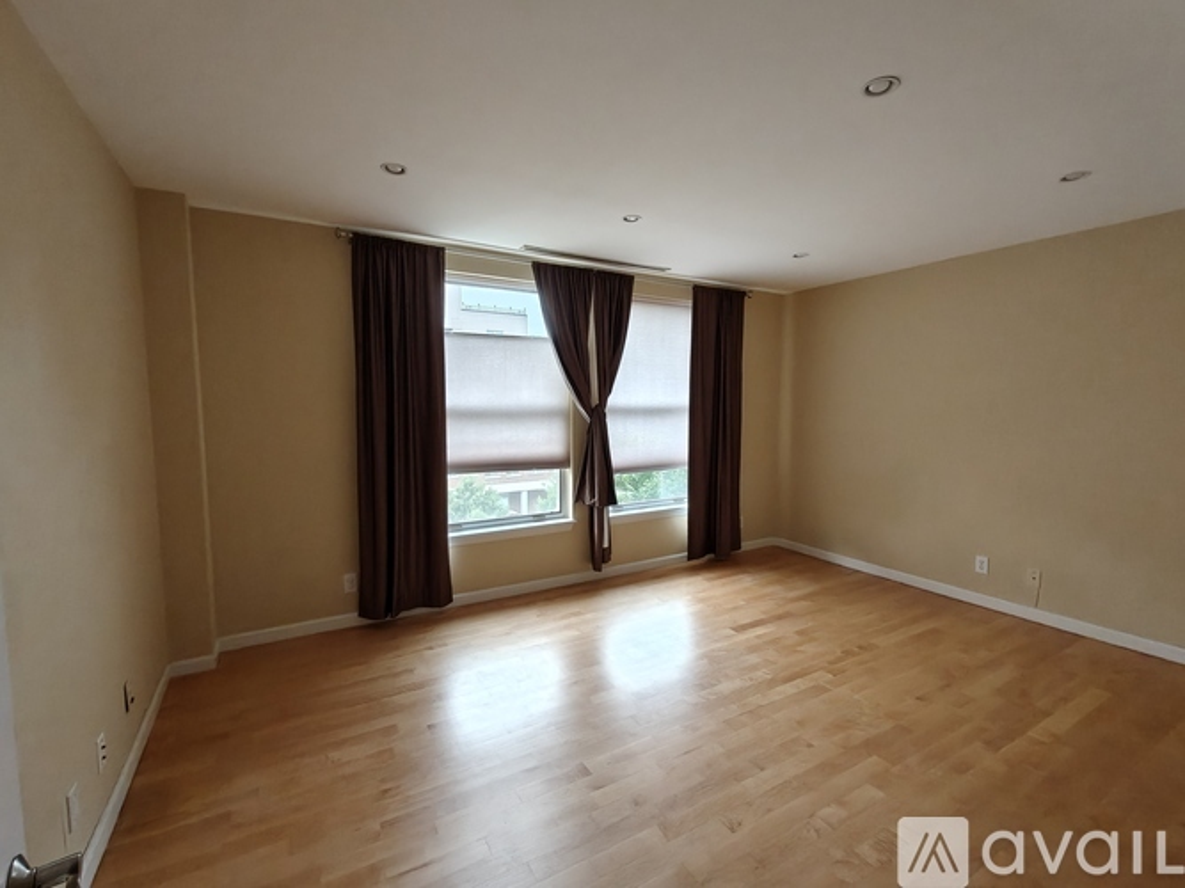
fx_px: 513
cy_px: 444
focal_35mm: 15
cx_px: 592
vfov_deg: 81.7
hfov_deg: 98.2
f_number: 2
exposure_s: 1/125
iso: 6400
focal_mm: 2.3
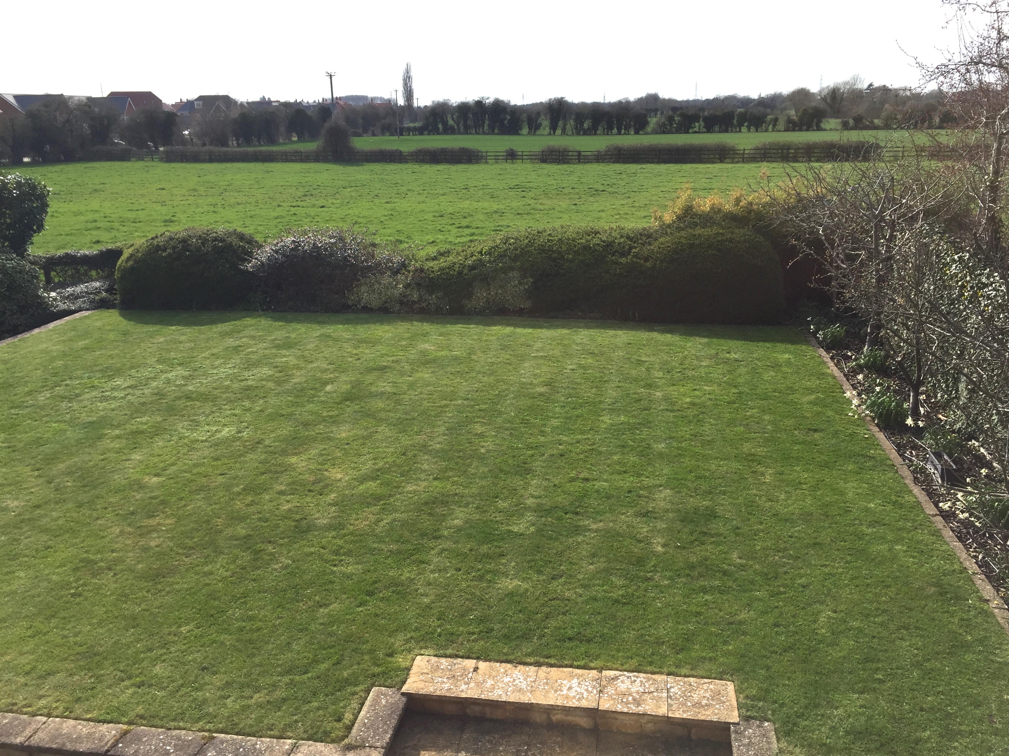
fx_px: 845
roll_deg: +1.2
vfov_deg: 48.2
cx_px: 504
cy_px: 378
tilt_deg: -18.1
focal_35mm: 29
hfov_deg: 61.7
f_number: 2.2
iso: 32
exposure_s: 1/1319
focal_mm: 4.15
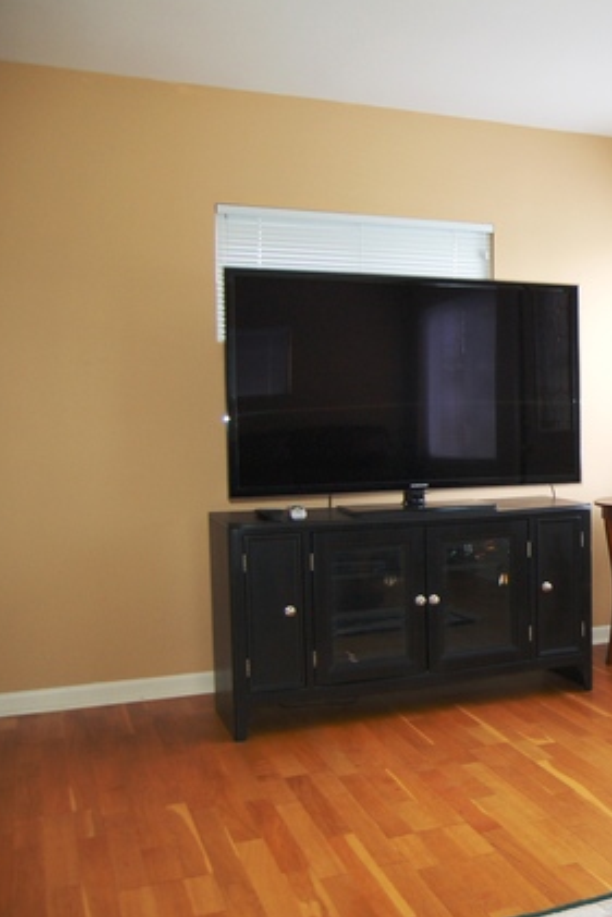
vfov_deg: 47.4
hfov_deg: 29.6
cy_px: 457
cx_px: 662
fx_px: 1045
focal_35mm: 41
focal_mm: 18
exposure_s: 1/80
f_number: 3.5
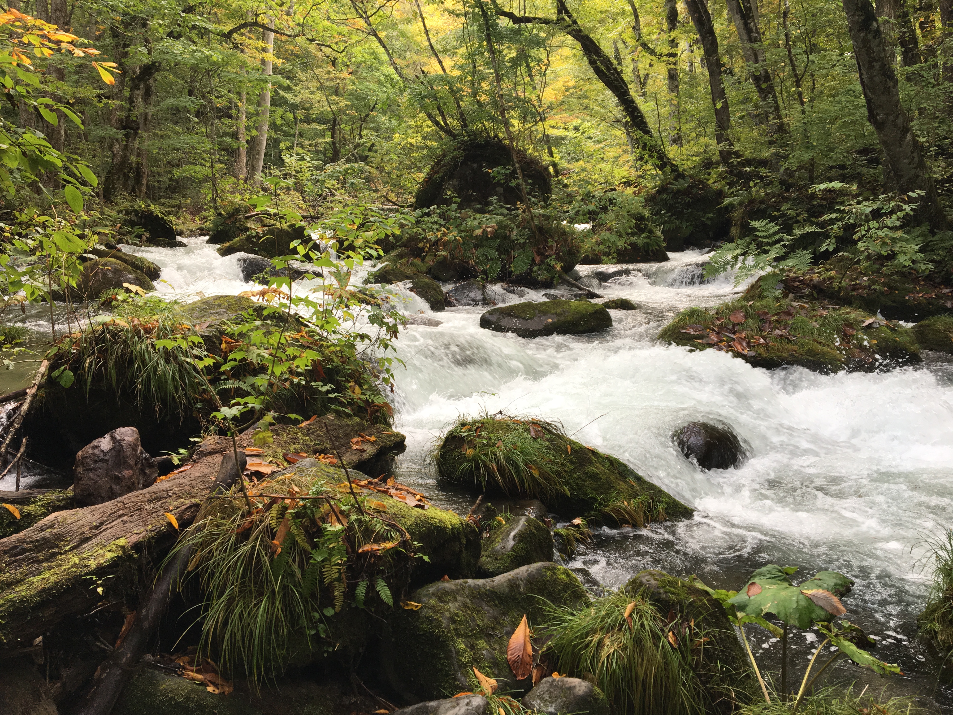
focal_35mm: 29
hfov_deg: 61.7
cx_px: 476
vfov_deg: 48.2
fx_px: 798
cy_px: 358
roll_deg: +1.6
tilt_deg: -8.3
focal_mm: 4.15
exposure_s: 1/120
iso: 40
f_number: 2.2
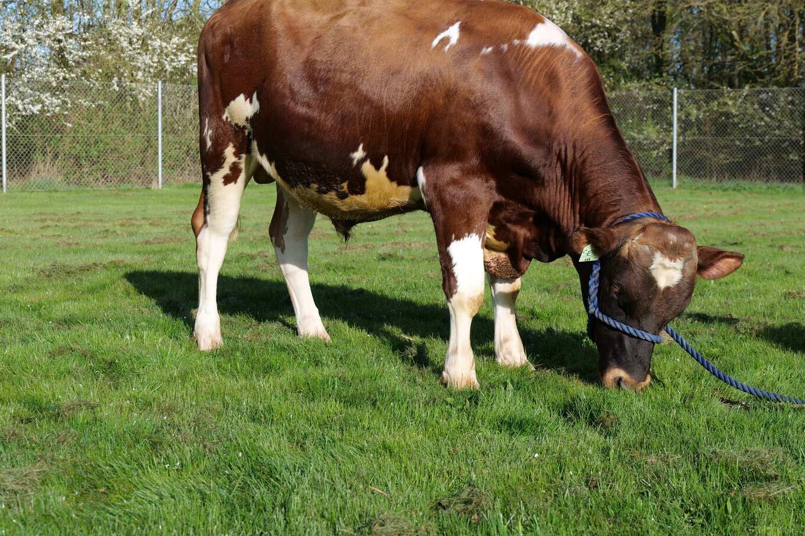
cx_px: 444
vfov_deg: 21.9
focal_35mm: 62
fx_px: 1386
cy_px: 231
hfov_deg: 32.4
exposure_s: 1/200
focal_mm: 53
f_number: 7.1
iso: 100
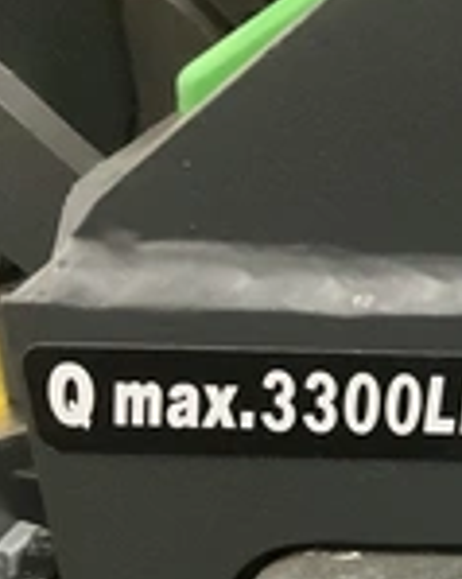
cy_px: 416
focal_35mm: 76
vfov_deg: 24.9
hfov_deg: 18.2
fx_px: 1300
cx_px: 672
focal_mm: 3
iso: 500
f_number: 1.8
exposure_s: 1/30
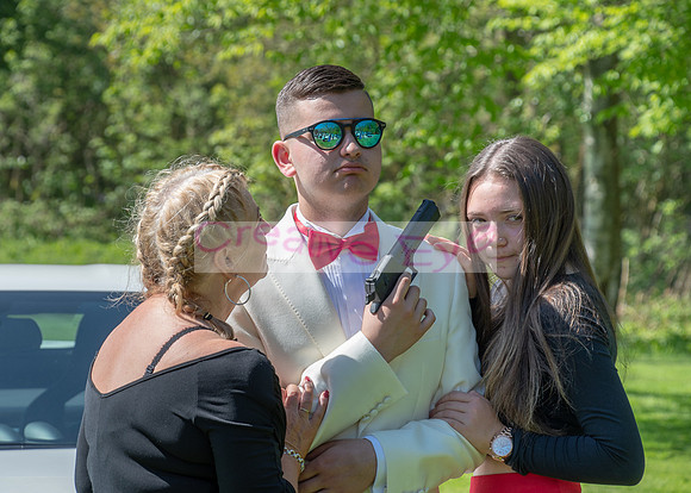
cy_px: 246
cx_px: 321
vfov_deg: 8.3
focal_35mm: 173
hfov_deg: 11.6
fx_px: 3392
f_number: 8
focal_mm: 110
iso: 100
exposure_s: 1/200
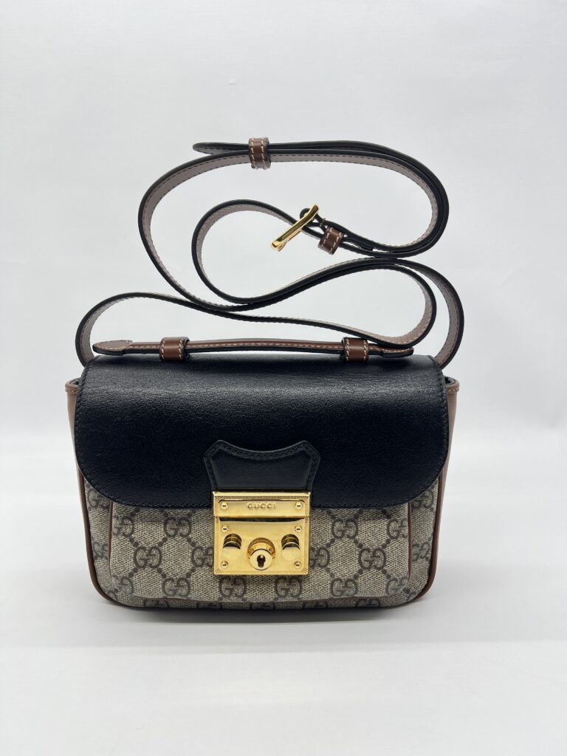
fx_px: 568
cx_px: 284
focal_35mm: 26
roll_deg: -0.3
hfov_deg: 53.1
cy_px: 378
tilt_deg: -10.4
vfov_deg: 67.3
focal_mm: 5.7
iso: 32
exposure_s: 1/143
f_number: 1.5
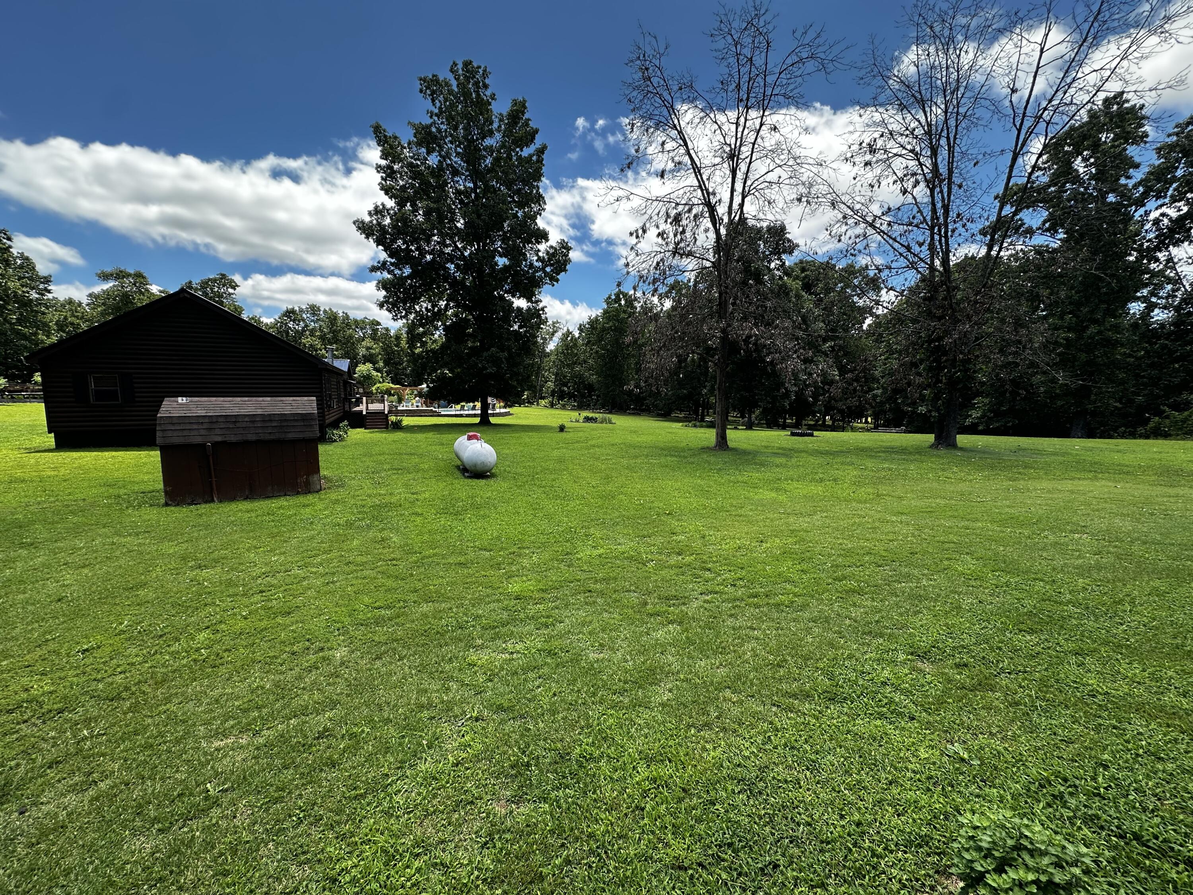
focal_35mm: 14
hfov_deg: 102.1
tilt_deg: -7.0
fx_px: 482
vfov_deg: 85.7
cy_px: 448
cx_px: 596
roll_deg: -0.2
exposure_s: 1/558
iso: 40
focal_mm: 2.22
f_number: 2.2
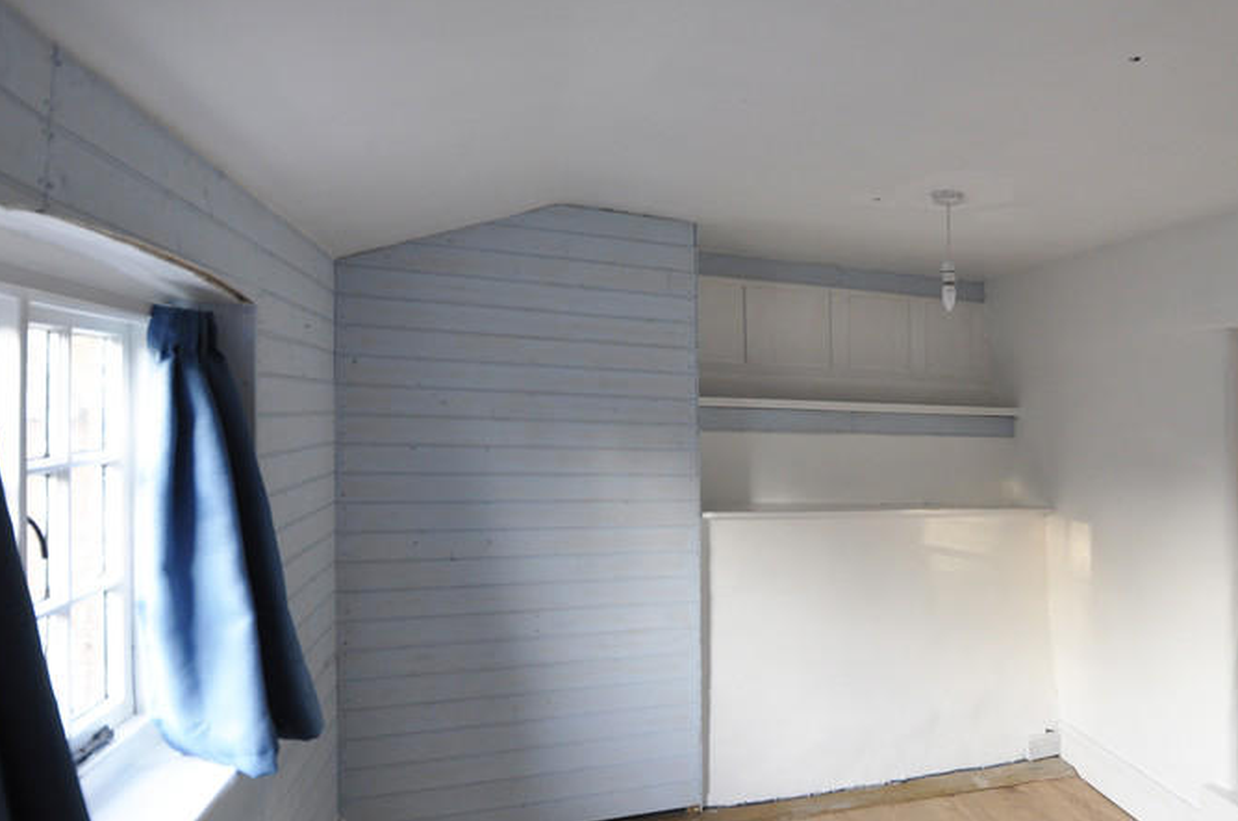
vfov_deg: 54.4
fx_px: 790
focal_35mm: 23
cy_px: 504
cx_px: 880
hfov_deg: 72.5
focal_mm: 10
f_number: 4
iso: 500
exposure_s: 1/60
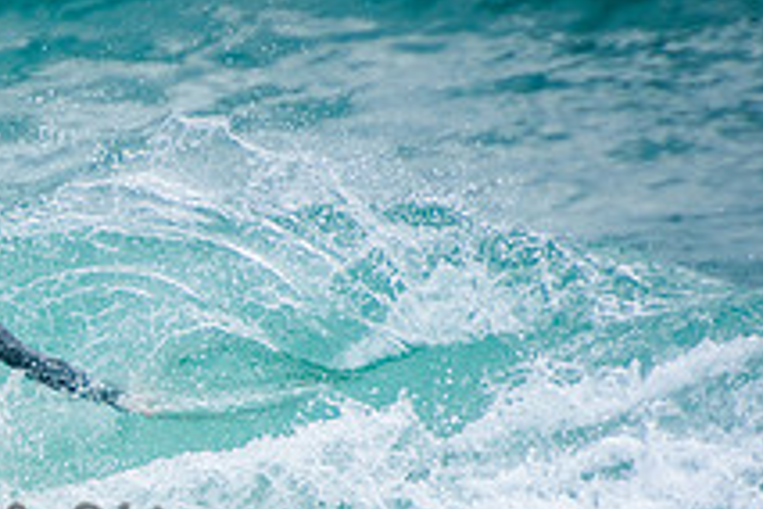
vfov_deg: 0.8
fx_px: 34565
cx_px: -215
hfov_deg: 1.3
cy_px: 489
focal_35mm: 1631
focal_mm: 400
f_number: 5.6
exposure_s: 1/2000
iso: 400
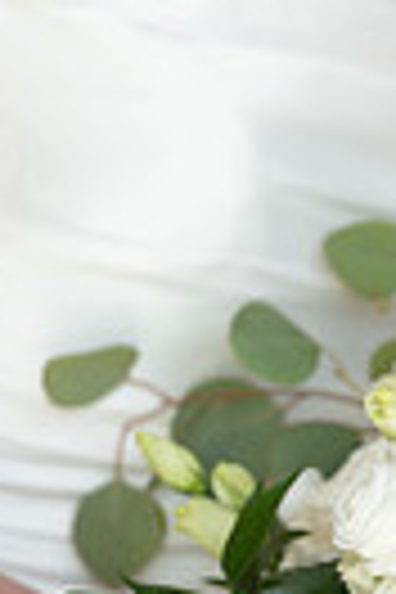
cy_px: 256
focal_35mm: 681
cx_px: 644
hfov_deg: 2.0
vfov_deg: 3.0
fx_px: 11236
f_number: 3.2
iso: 125
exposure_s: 1/160
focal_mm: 200
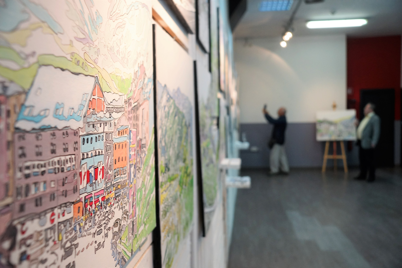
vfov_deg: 40.0
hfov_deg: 57.2
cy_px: 134
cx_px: 201
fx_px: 368
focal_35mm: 33
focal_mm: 22
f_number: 4
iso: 800
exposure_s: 1/160
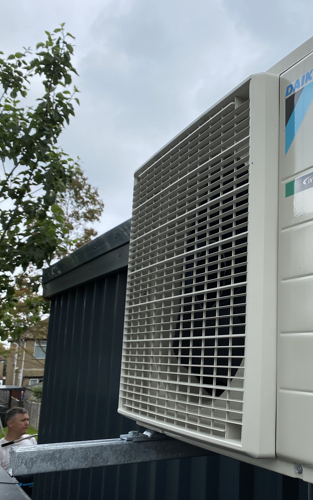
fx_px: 532
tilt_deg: +12.4
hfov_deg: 31.2
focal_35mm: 39
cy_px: 237
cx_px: 285
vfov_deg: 50.4
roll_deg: -1.4
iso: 32
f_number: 1.8
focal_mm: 4.25
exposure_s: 1/1232
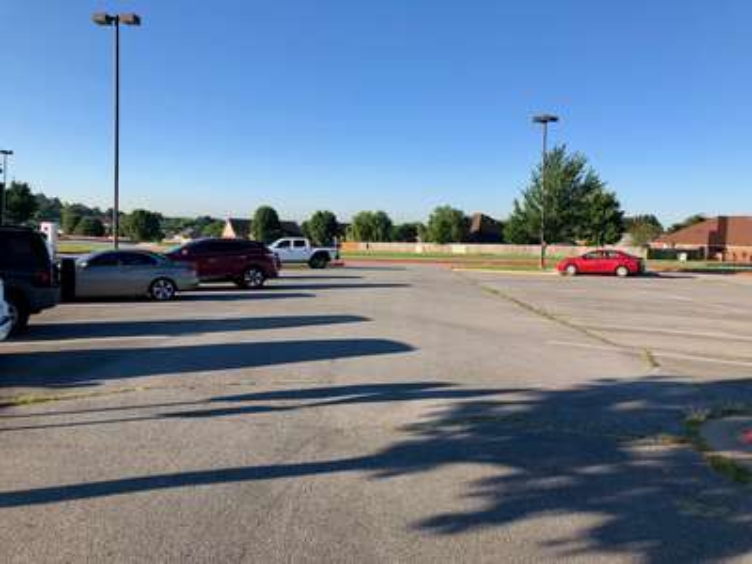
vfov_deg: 49.7
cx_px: 376
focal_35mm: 28
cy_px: 282
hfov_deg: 63.4
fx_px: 608
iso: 20
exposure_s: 1/1263
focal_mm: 4
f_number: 1.8
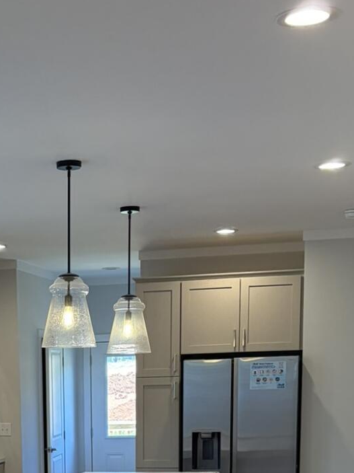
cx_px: 34
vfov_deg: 24.3
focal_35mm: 74
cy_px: 540
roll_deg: +1.6
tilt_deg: -8.7
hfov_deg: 19.5
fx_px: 1009
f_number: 1.6
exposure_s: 1/140
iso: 100
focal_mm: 5.96
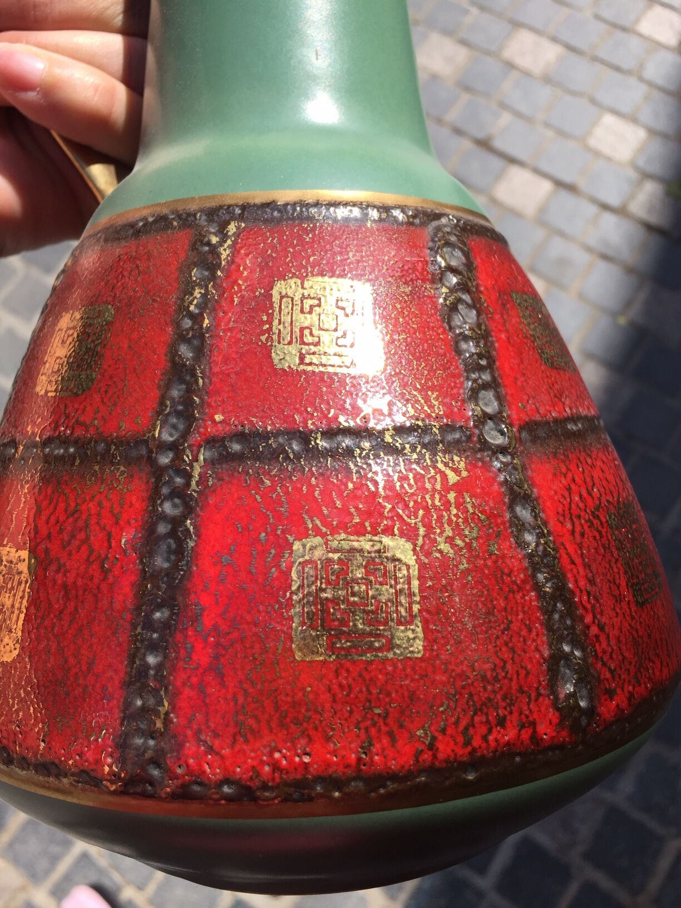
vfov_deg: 61.7
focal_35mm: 29
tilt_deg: -70.2
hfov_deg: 48.2
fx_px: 761
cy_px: 454
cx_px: 340
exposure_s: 1/1412
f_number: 2.2
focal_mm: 4.15
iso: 32
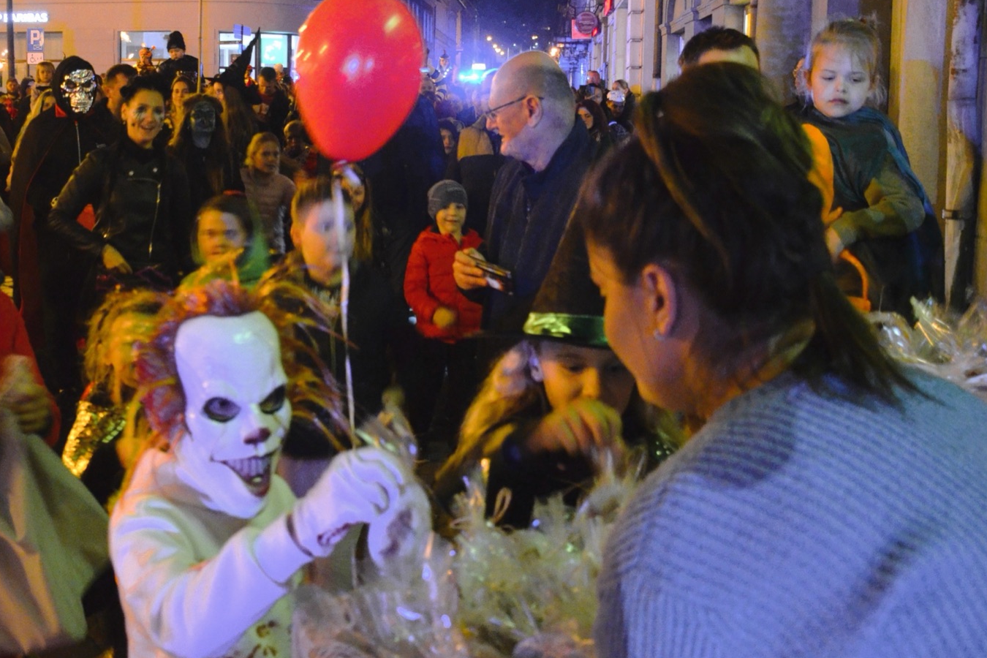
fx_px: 987
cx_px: 355
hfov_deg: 52.4
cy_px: 279
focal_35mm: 36
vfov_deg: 36.8
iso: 2200
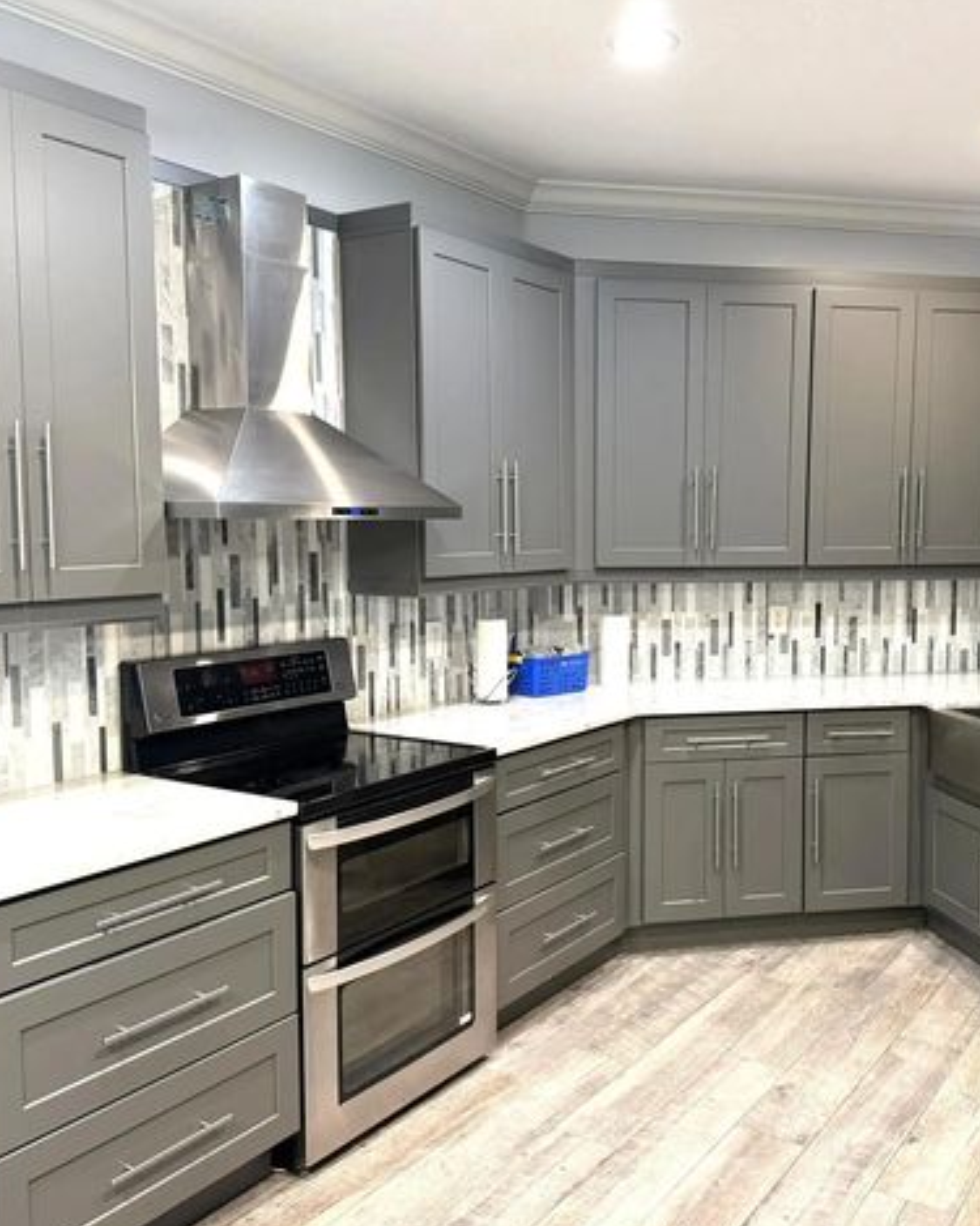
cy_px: 612
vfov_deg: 55.7
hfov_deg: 45.5
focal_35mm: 32
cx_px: 593
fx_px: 1161
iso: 320
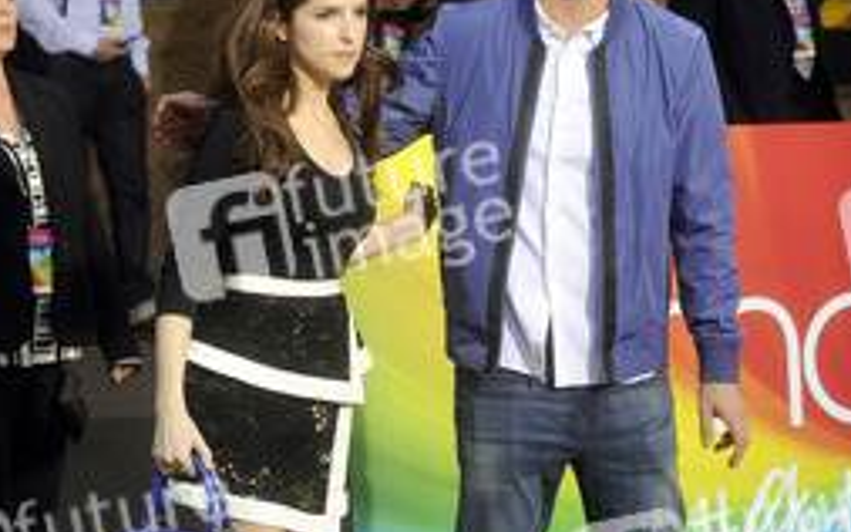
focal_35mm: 113
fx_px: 2620
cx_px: 439
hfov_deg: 18.4
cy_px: 391
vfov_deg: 11.6
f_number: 4.5
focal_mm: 70
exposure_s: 1/500
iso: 500
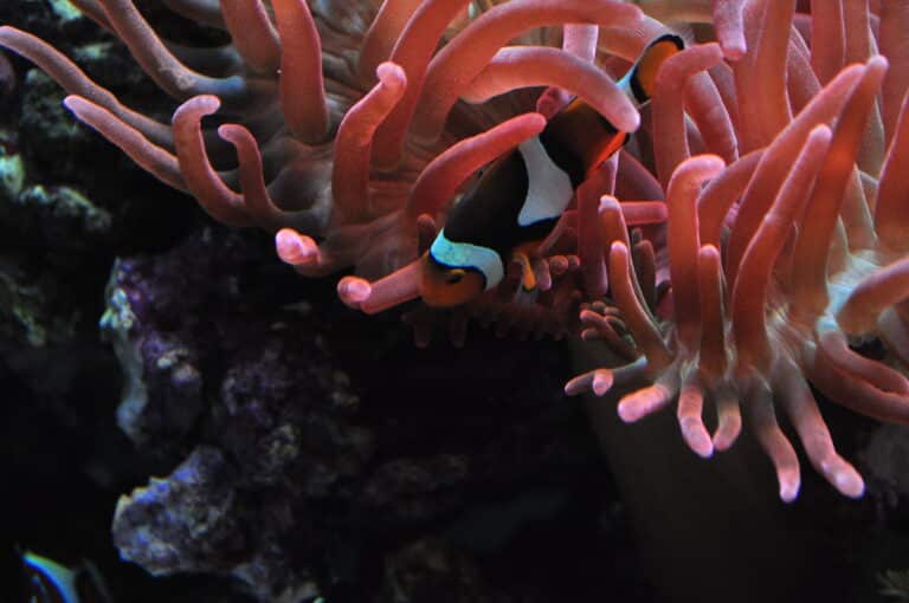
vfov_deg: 18.9
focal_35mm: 72
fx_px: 1816
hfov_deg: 28.1
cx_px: 454
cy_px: 302
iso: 1250
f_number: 5.3
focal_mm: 48
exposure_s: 1/60
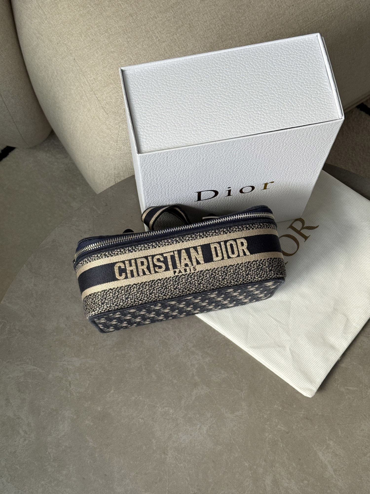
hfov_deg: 30.3
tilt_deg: -72.5
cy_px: 247
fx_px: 684
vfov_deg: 39.7
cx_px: 185
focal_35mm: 48
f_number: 1.78
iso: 100
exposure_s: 1/78
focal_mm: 6.76
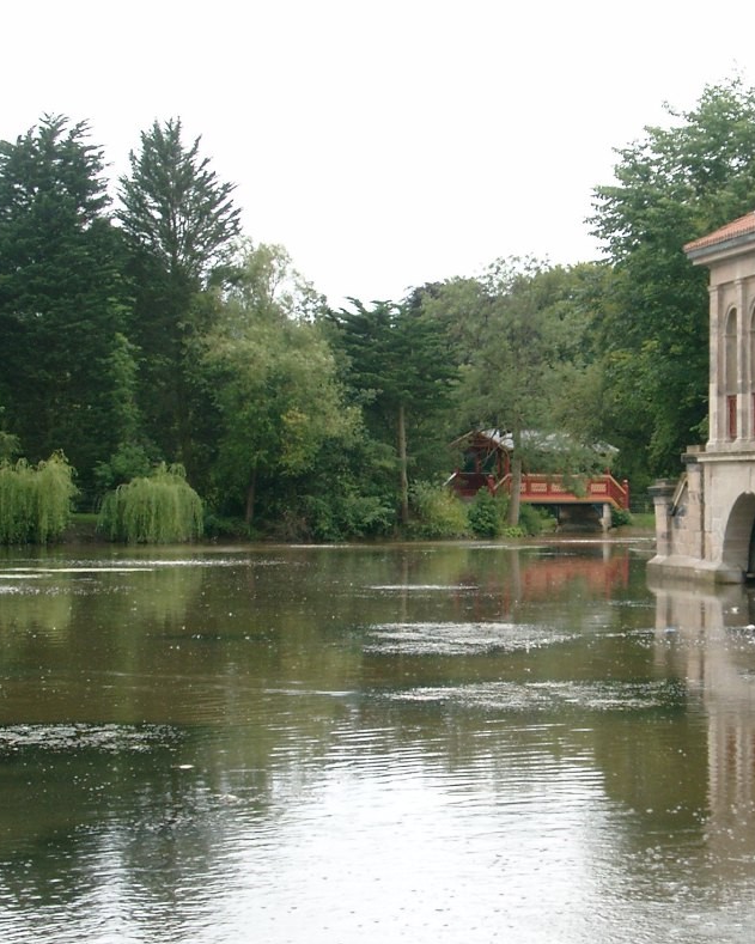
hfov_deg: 16.6
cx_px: 584
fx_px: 2570
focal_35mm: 92
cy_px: 507
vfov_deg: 20.8
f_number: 3.4
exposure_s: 1/400
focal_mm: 12.6
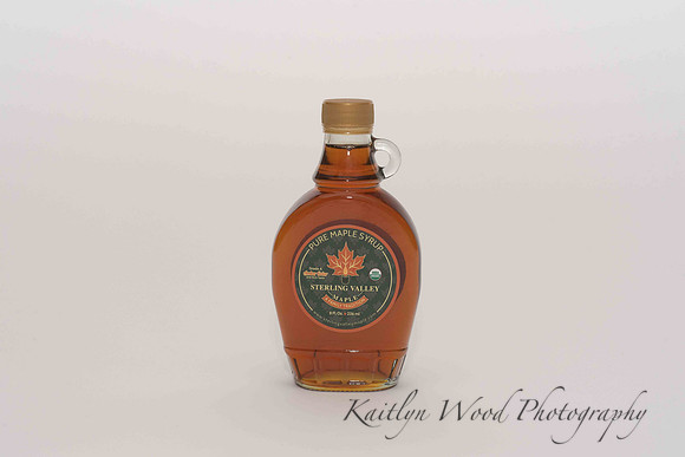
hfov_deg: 23.9
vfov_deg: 16.1
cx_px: 342
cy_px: 228
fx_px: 1618
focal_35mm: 85
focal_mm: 85
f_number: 13
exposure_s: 1/100
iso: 400
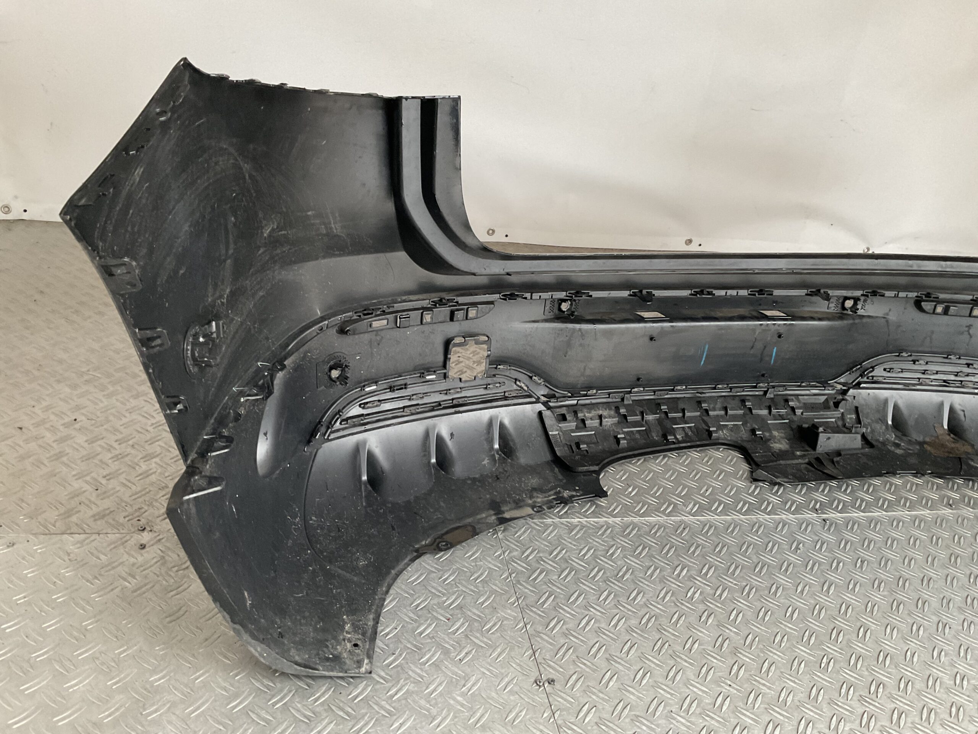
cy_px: 367
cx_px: 489
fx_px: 819
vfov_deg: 48.2
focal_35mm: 29
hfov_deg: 61.7
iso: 160
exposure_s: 1/50
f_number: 1.8
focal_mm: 3
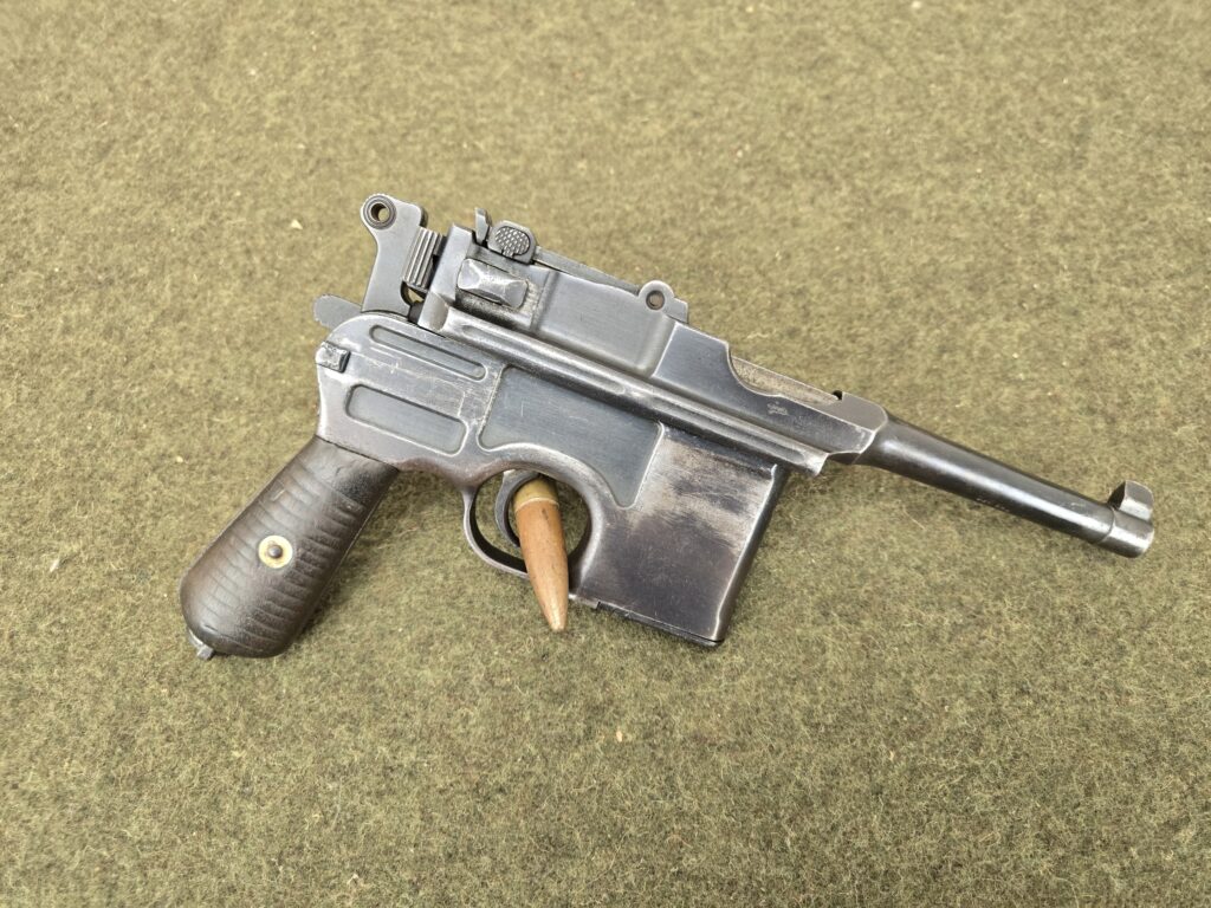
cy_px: 454
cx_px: 606
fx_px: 805
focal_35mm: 23
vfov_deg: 58.9
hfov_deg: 73.9
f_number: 1.8
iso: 320
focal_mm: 5.4
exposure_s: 1/120
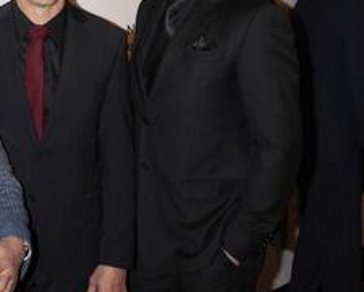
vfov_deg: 33.3
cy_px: 110
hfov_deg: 37.6
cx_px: 16
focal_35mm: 45
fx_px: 485
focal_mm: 24
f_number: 5.6
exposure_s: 1/200
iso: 400
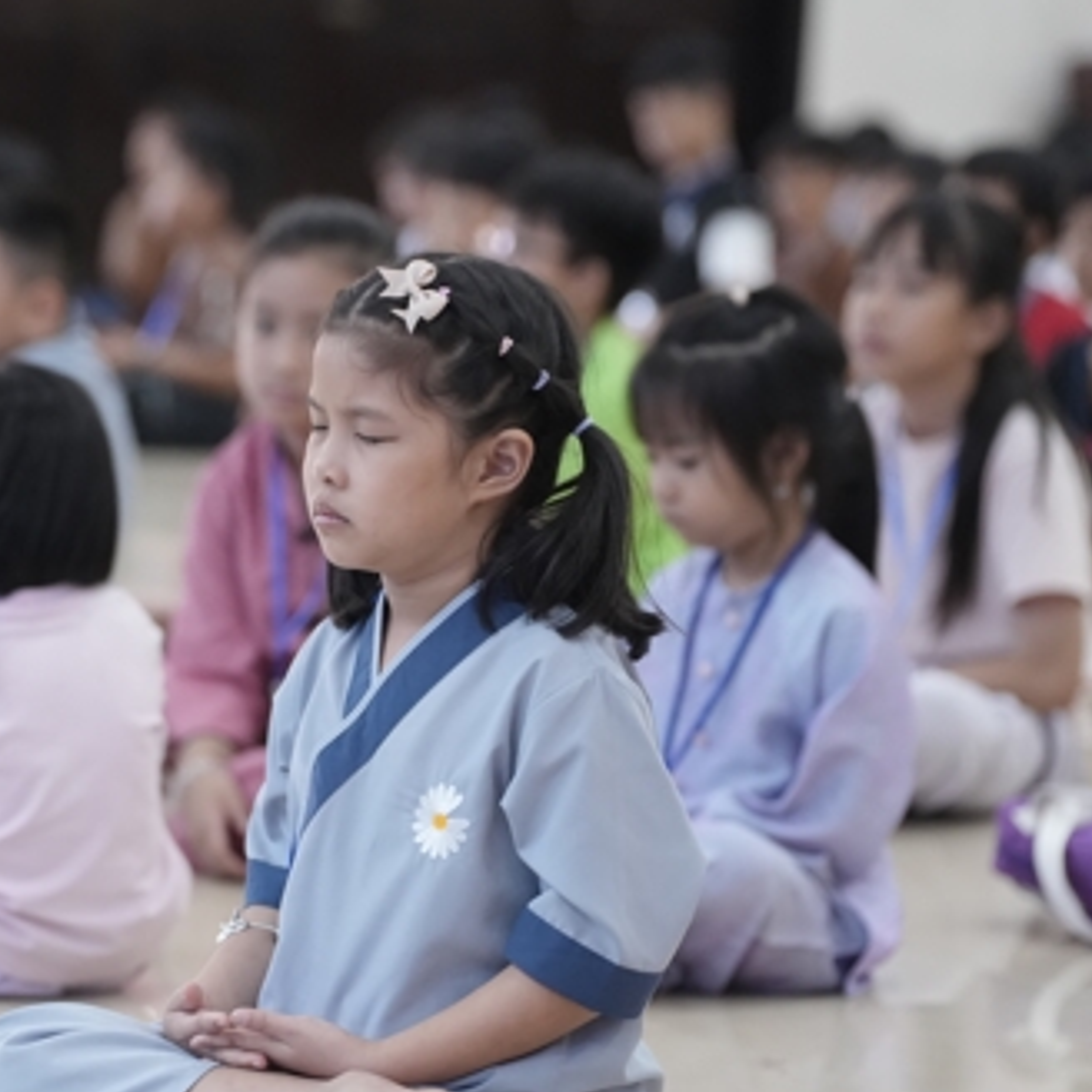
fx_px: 5889
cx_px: 256
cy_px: 658
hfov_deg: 10.6
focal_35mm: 165
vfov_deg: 10.6
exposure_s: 1/200
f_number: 2.8
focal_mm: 98
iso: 4000
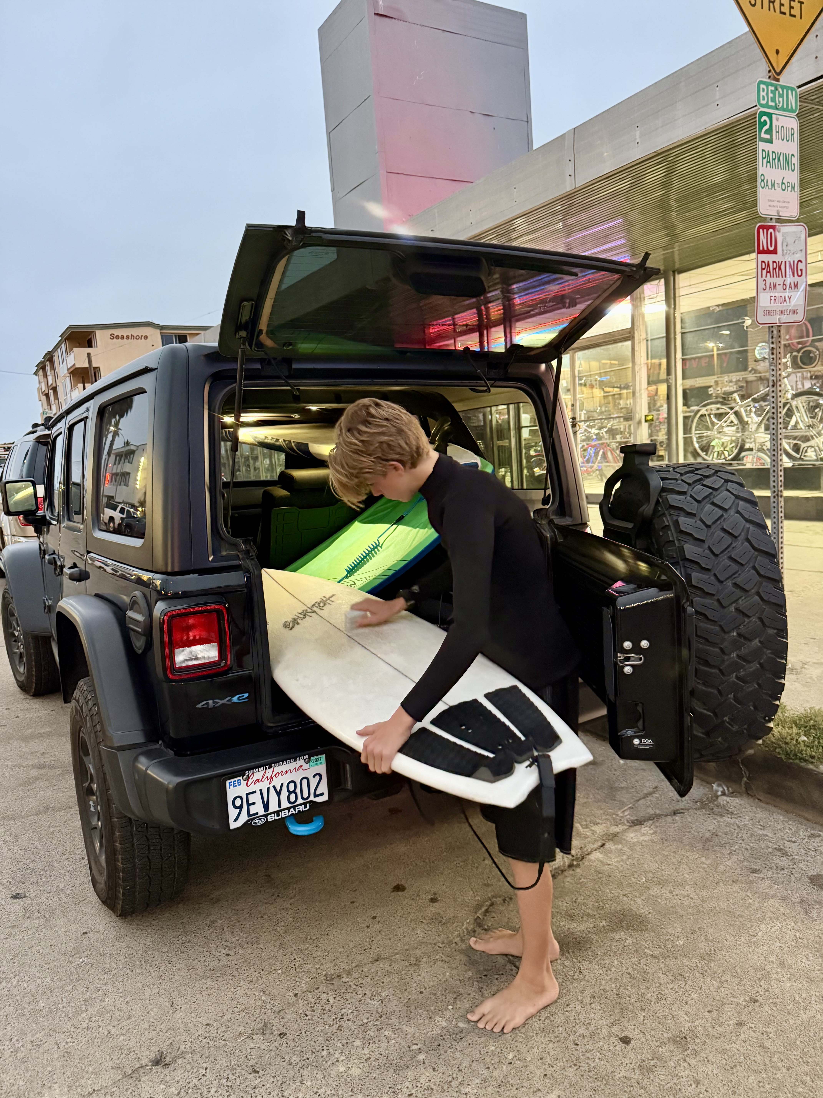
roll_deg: +3.6
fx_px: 761
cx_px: 412
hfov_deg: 56.8
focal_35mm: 24
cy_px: 549
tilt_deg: -8.4
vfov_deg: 71.6
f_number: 1.78
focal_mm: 6.76
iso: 800
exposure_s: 1/30
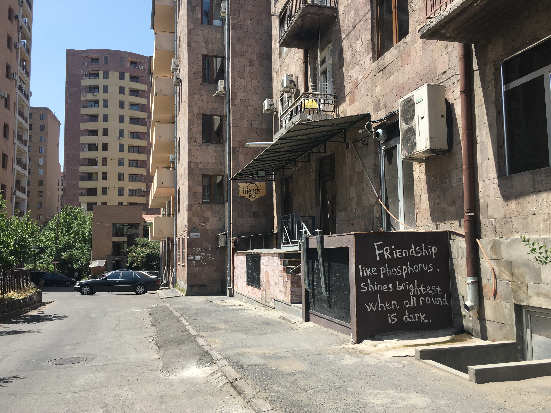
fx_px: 462
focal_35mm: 29
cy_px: 206
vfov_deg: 48.2
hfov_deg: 61.7
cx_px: 276
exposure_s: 1/793
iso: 25
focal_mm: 4.15
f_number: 2.2
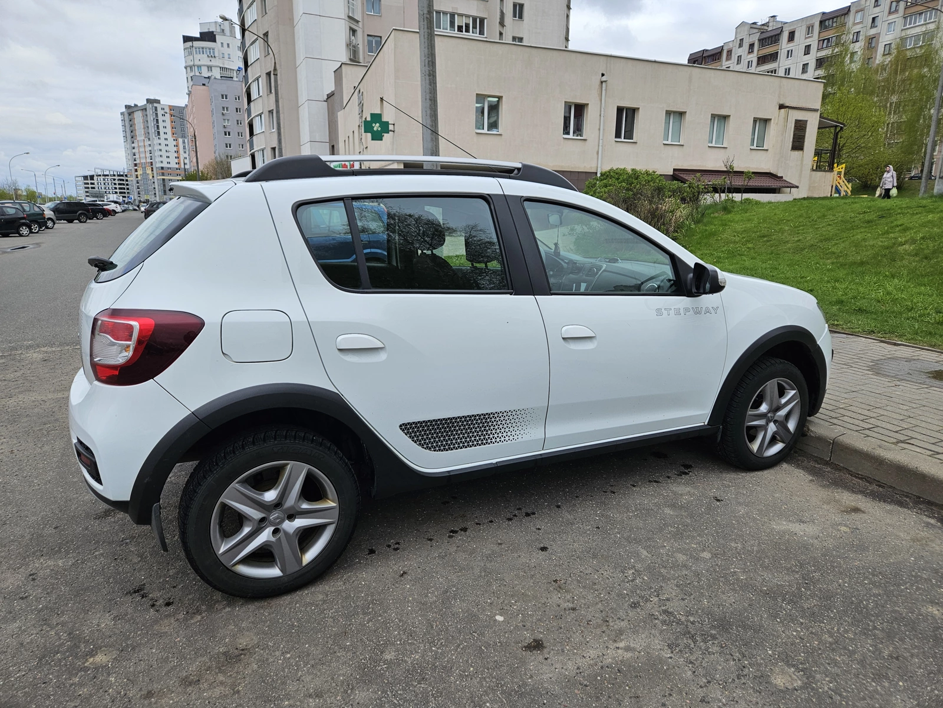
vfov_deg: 58.9
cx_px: 472
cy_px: 354
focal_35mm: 23
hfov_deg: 73.9
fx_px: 627
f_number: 1.8
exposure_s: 1/1399
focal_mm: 5.4
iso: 32
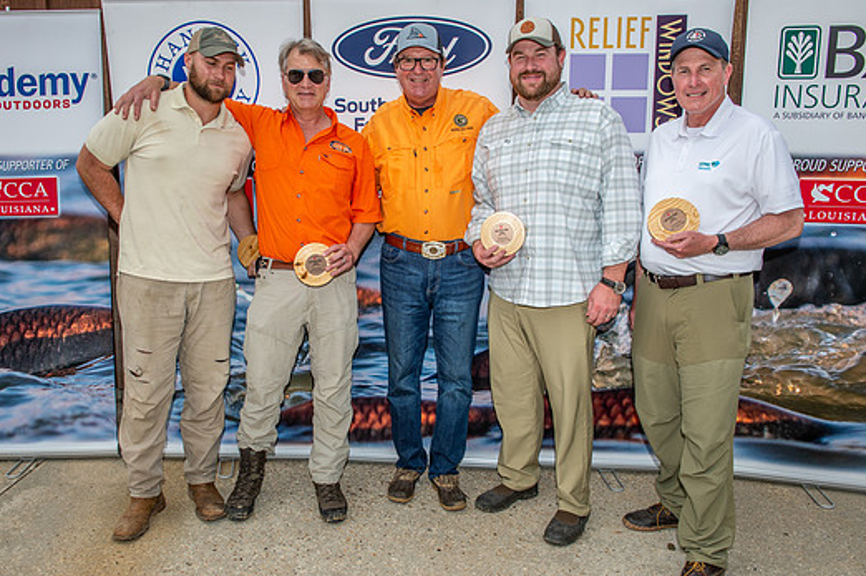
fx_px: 721
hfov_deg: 61.9
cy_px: 294
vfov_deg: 43.5
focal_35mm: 30
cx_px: 400
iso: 160
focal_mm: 27
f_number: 6.3
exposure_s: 1/200
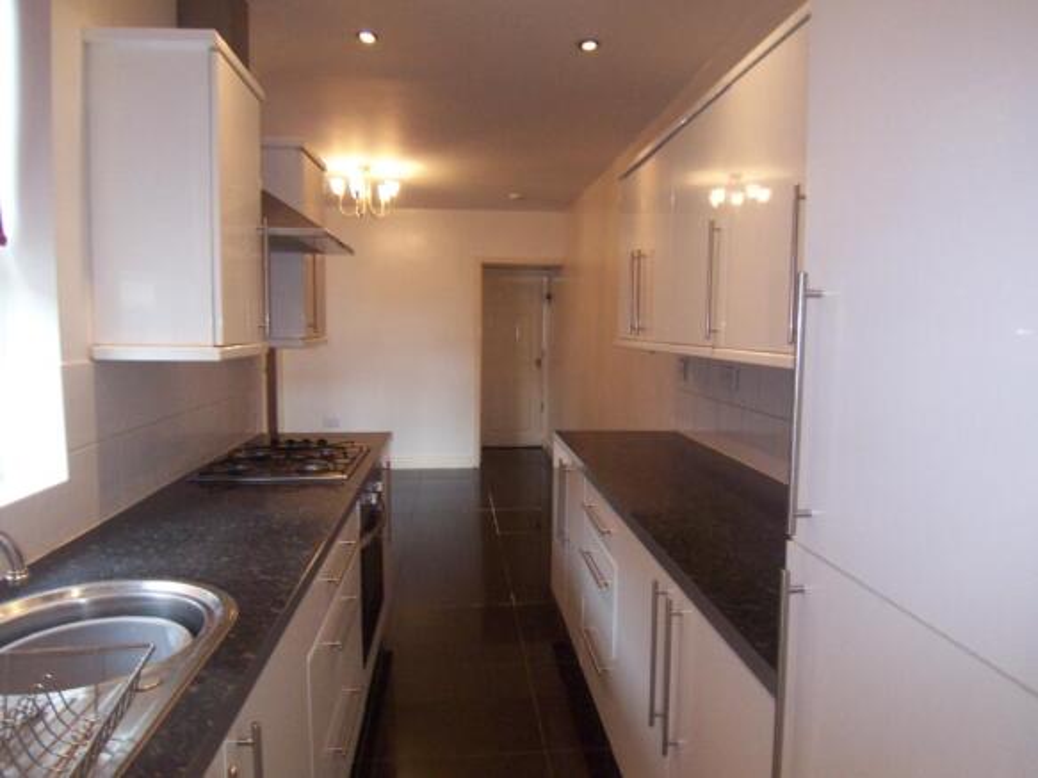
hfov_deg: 73.9
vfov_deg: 58.9
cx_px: 519
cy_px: 389
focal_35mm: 23
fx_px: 690
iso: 200
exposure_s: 1/30
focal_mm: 3.8
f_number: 2.8
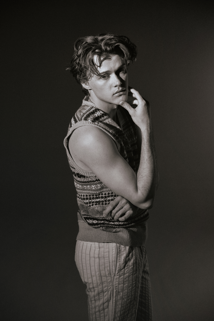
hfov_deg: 27.0
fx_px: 445
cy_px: 160
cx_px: 107
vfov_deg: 39.6
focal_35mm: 50
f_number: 3.5
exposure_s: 1/500
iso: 800
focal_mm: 50
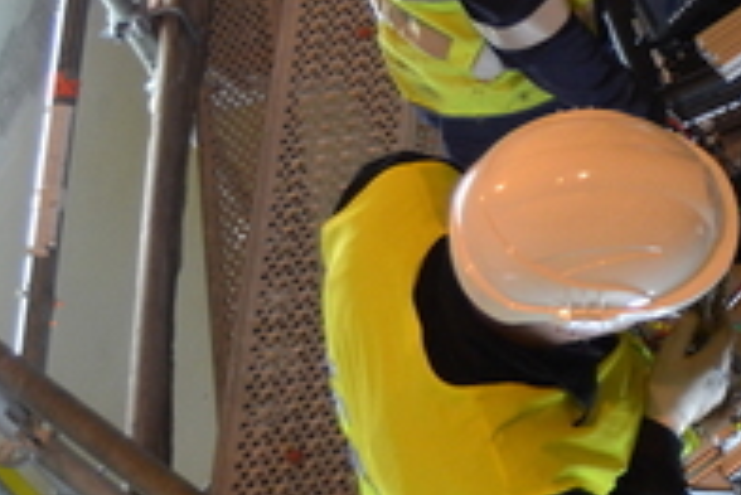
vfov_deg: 13.3
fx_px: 2039
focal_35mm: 99
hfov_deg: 17.5
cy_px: -170
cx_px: 1251
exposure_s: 1/60
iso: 1000
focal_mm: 18
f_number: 3.5
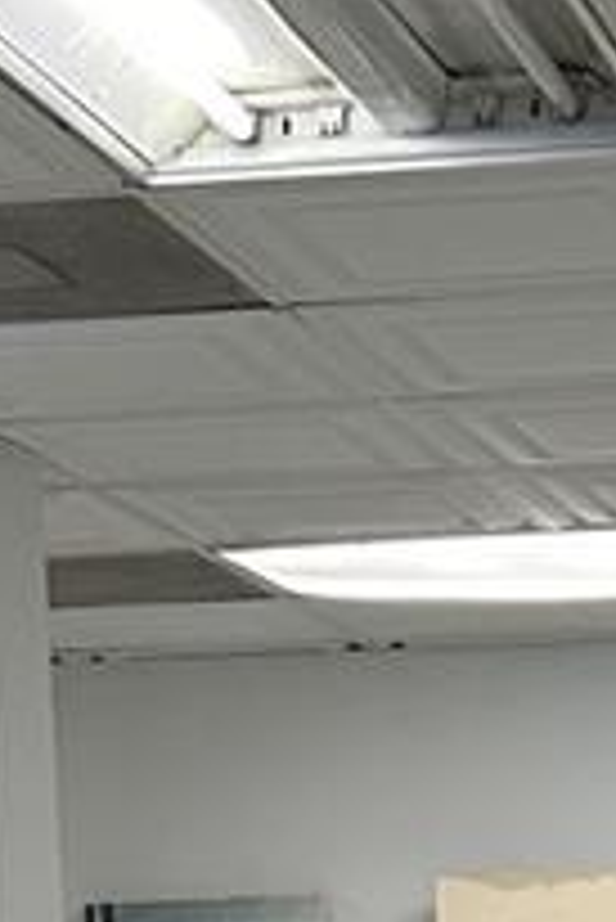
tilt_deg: -14.1
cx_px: 634
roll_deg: +1.0
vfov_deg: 11.0
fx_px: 4048
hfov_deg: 8.6
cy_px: 2222
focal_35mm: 158
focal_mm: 5.7
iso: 125
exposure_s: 1/120
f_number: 1.5
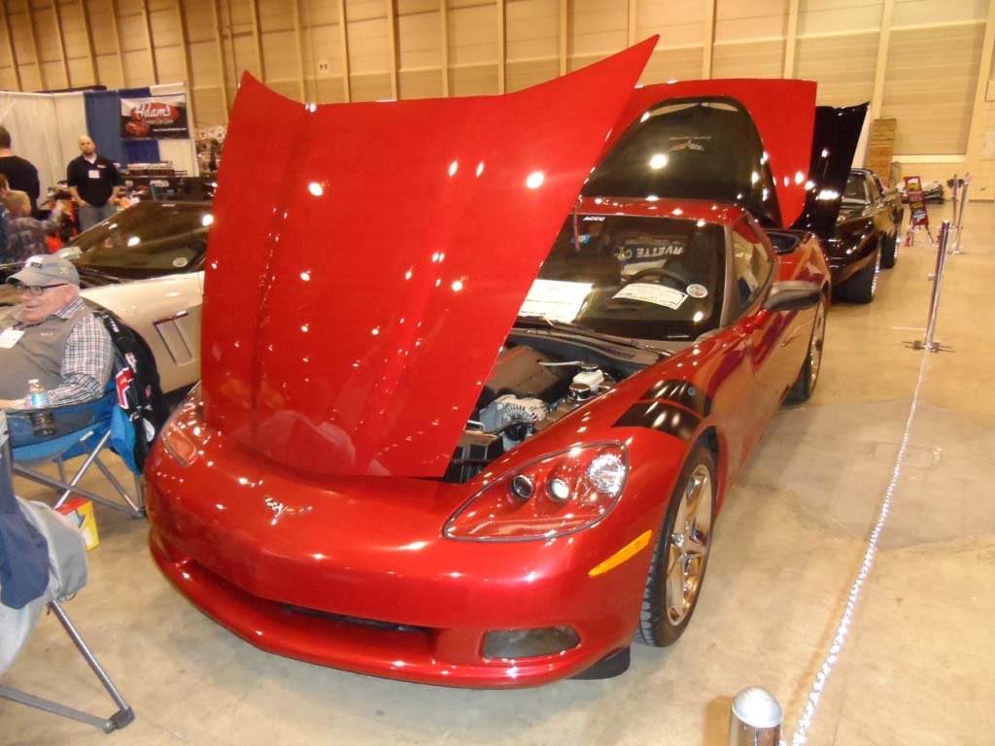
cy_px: 373
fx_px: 690
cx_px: 498
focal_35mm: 24
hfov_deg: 71.6
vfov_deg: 56.8
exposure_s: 1/30
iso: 640
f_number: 3.2
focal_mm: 4
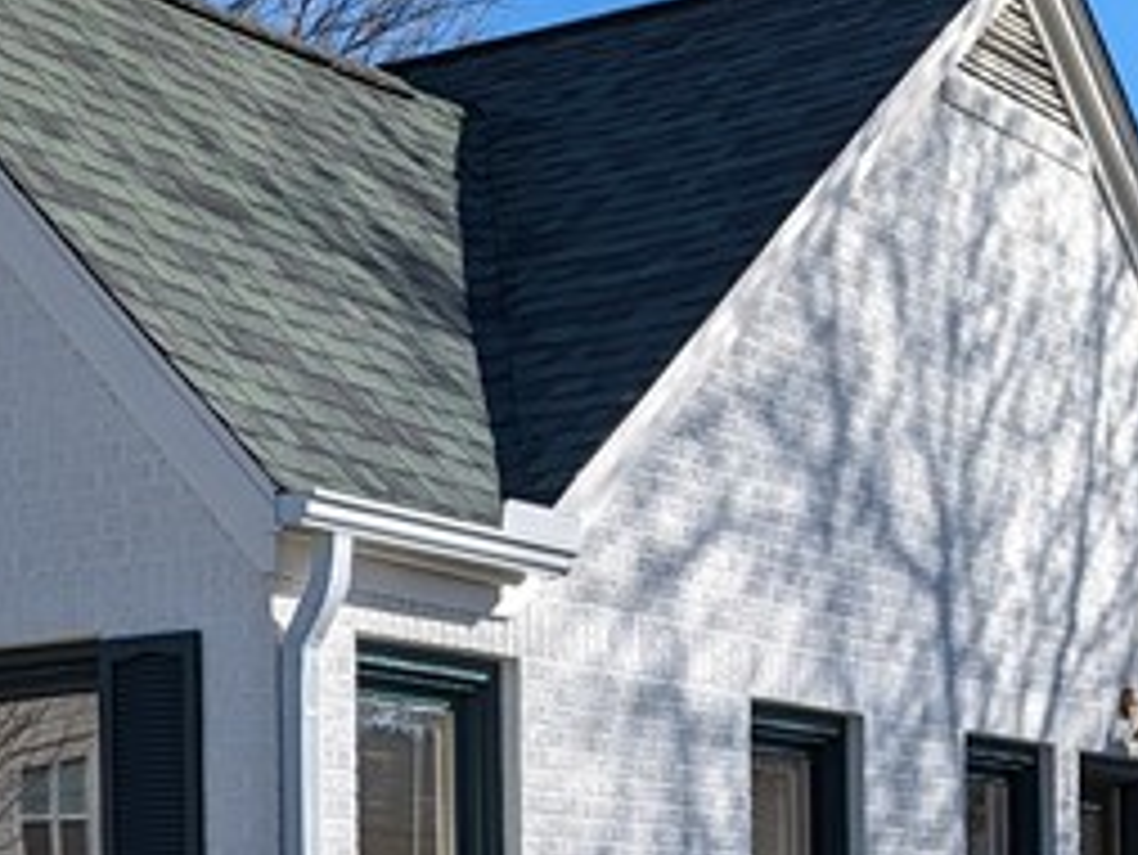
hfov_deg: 20.1
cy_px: 1004
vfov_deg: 14.8
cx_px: 340
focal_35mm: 97
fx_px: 3190
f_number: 1.85
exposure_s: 1/2058
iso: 40
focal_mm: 6.81
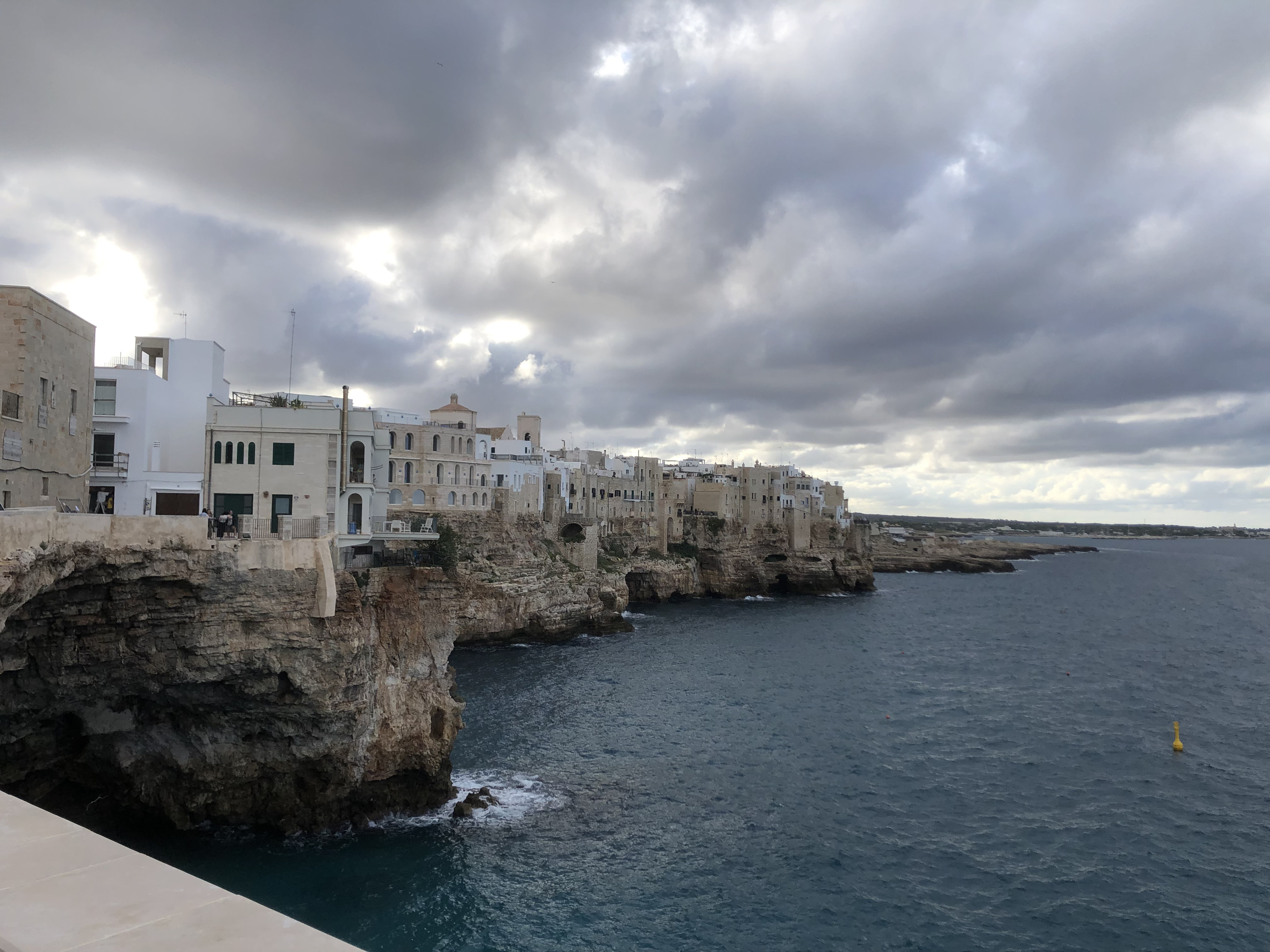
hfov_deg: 63.4
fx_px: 1027
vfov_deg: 49.7
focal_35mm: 28
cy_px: 476
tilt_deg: +2.8
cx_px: 635
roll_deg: -0.4
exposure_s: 1/1473
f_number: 1.8
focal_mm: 4
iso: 20
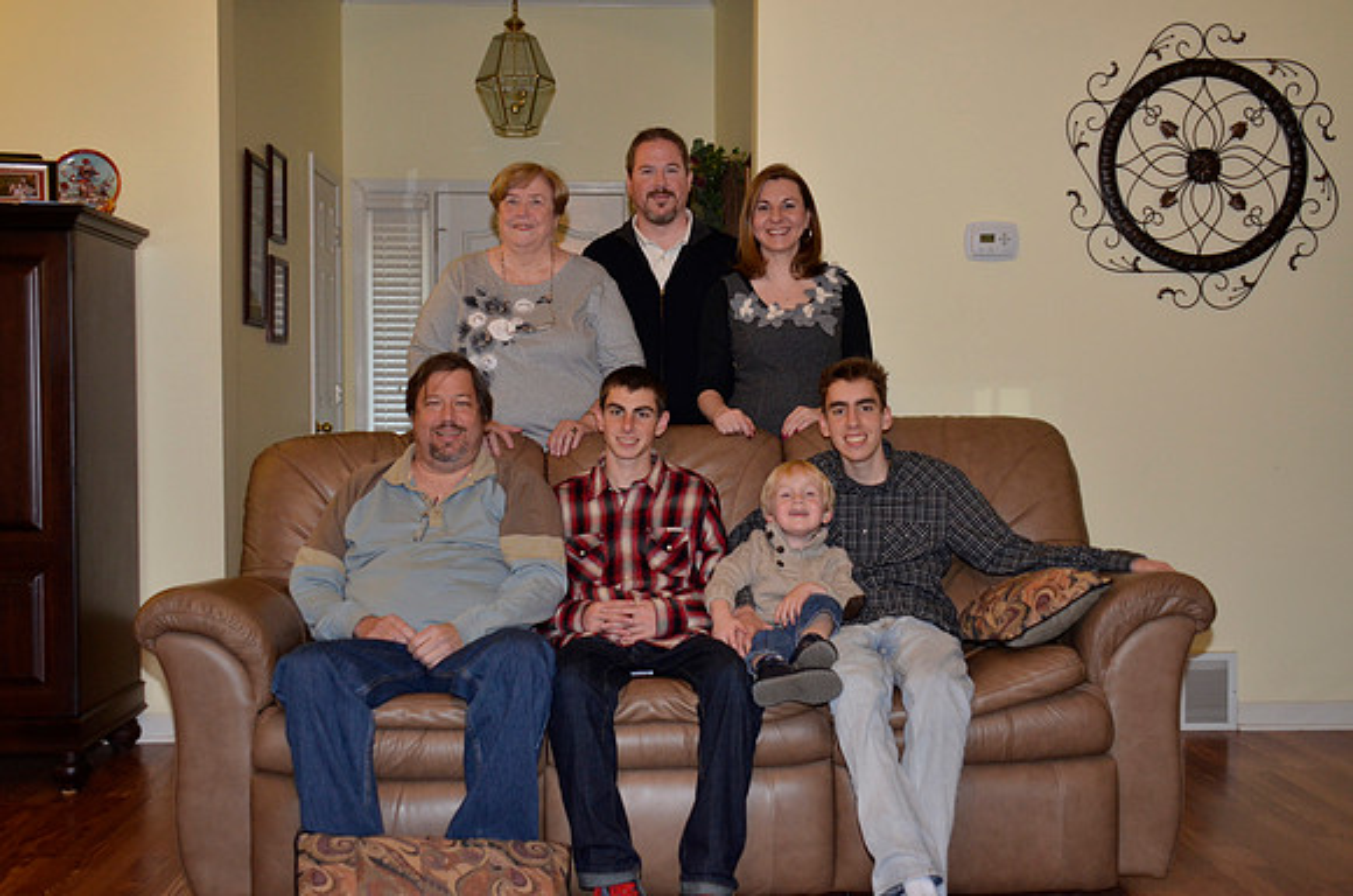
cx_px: 676
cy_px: 448
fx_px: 1463
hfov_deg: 49.6
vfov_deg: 34.1
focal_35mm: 39
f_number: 4
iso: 800
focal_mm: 26
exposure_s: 1/60
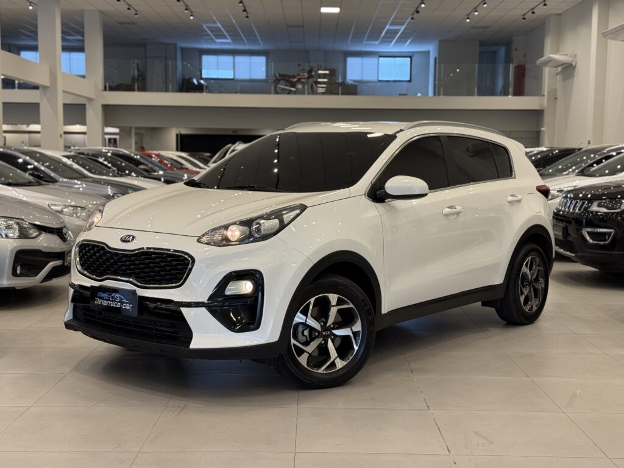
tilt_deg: -4.7
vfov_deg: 30.3
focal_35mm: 48
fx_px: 865
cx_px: 312
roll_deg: -0.7
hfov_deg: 39.7
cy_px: 234
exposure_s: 1/60
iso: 125
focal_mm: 6.76
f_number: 1.78
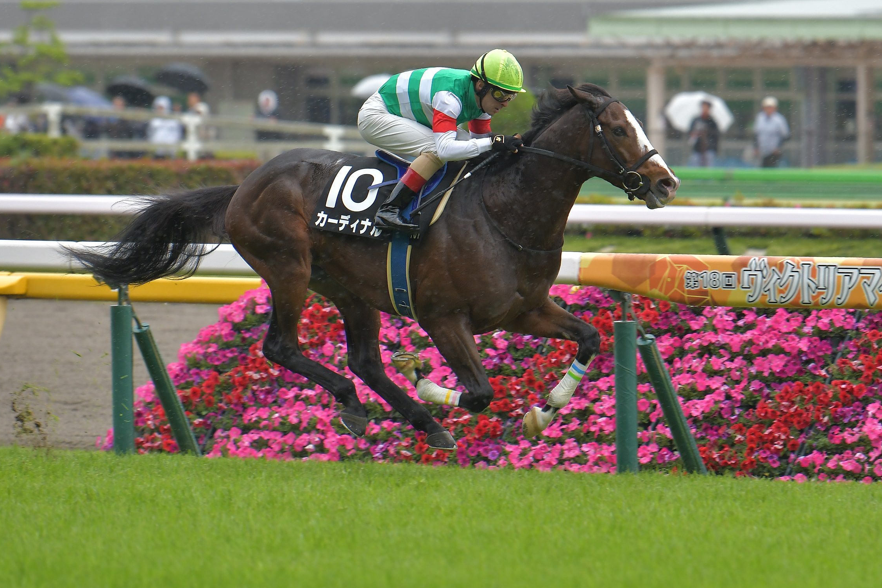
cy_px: 281
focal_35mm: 370
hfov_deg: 5.6
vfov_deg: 3.7
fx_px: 9065
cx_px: 492
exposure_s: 1/1250
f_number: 3.5
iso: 450
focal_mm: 200
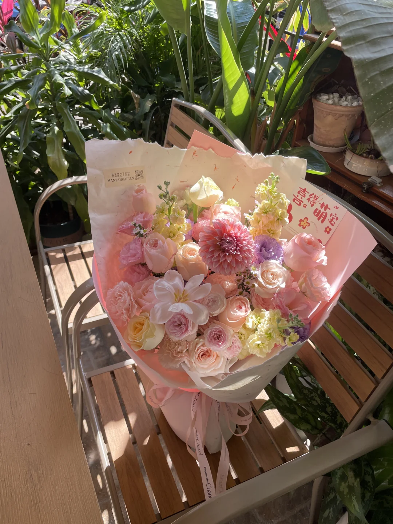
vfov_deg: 67.3
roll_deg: -1.8
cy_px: 262
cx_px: 196
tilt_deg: -39.1
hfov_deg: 53.1
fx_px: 394
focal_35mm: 26
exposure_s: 1/540
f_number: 1.6
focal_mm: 4.2
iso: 32
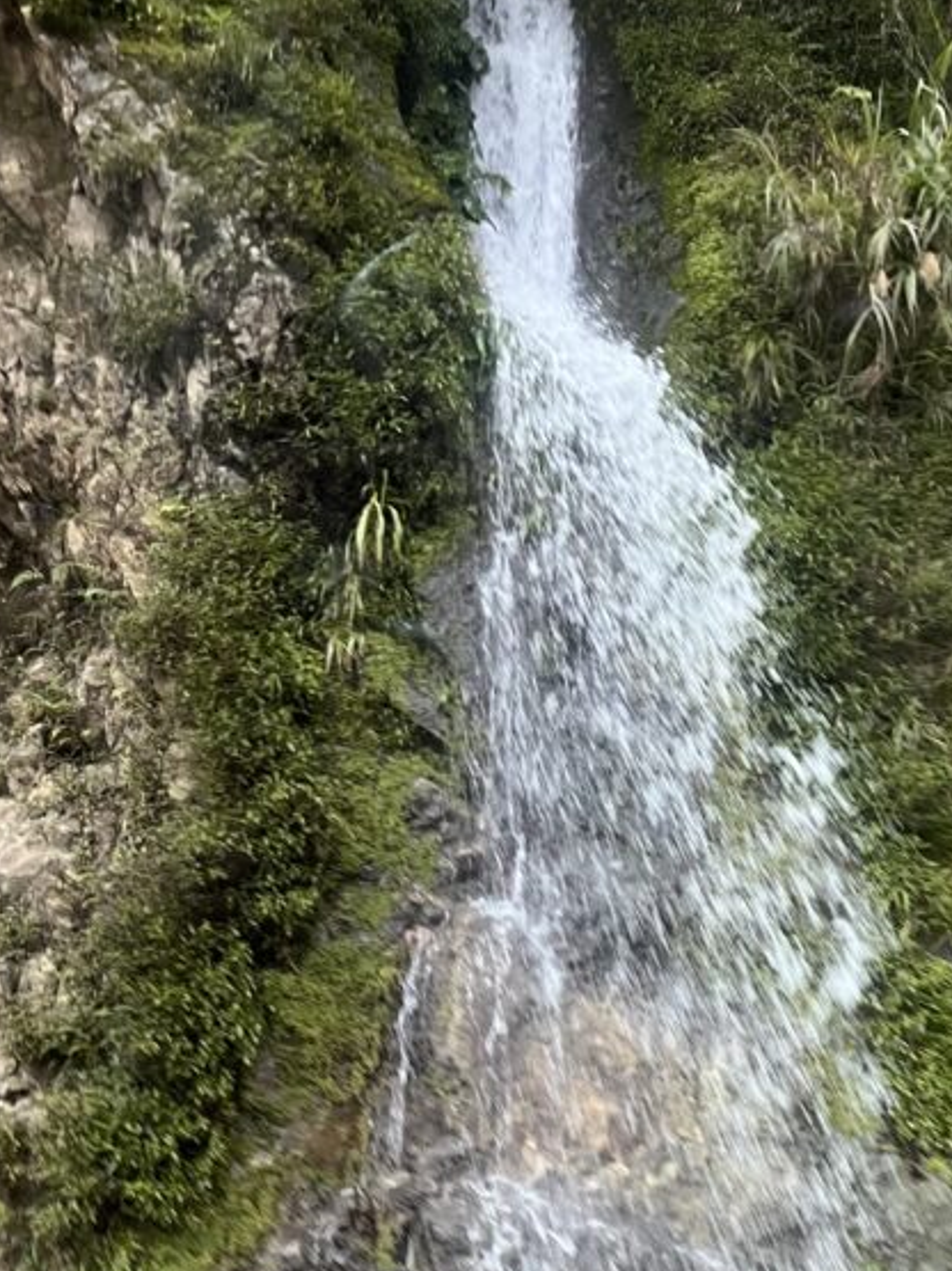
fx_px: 1761
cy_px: 1115
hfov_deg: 29.5
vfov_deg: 37.4
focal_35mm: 48
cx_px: 780
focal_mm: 5.7
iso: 200
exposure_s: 1/60
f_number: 1.5
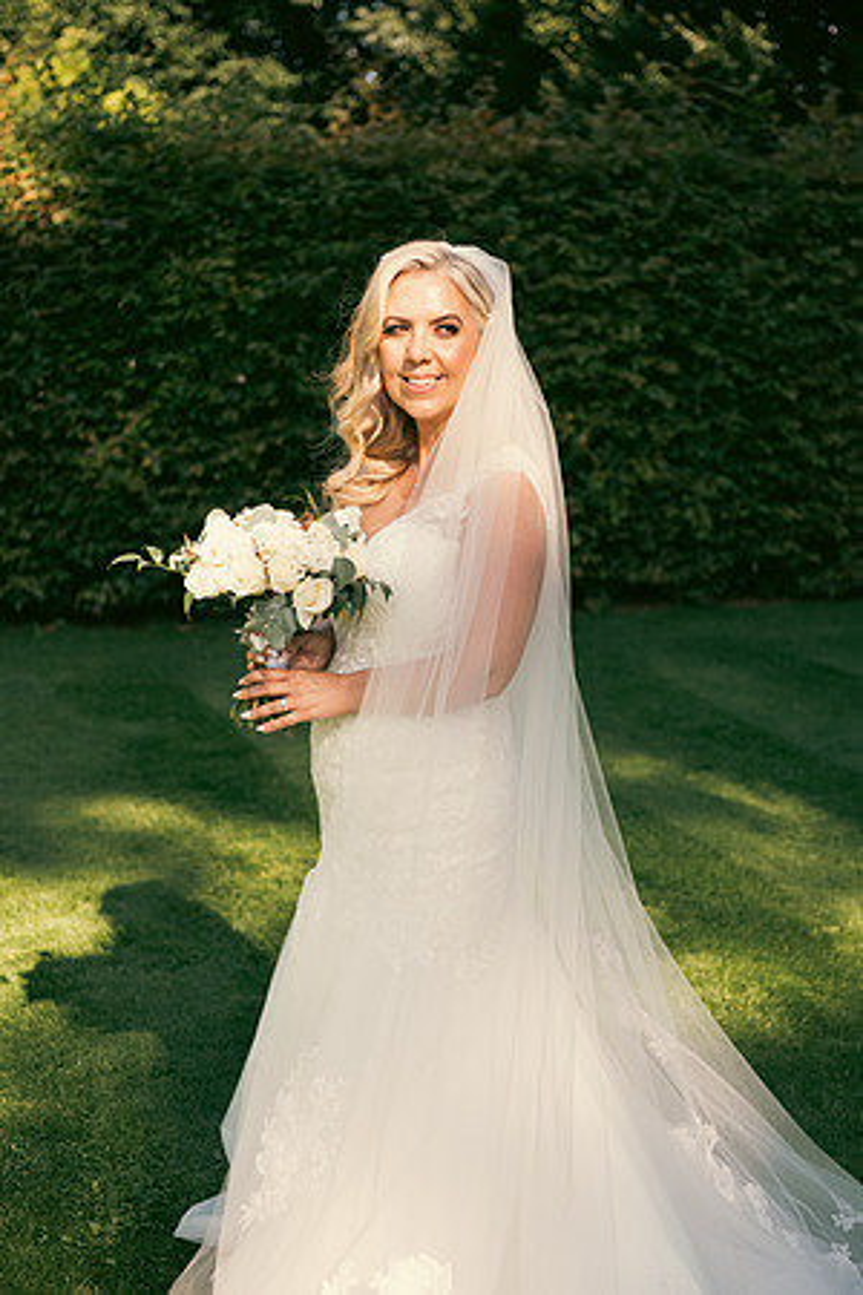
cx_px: 432
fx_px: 2085
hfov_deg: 23.4
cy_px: 648
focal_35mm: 58
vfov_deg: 34.5
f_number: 3.5
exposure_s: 1/800
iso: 250
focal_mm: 58
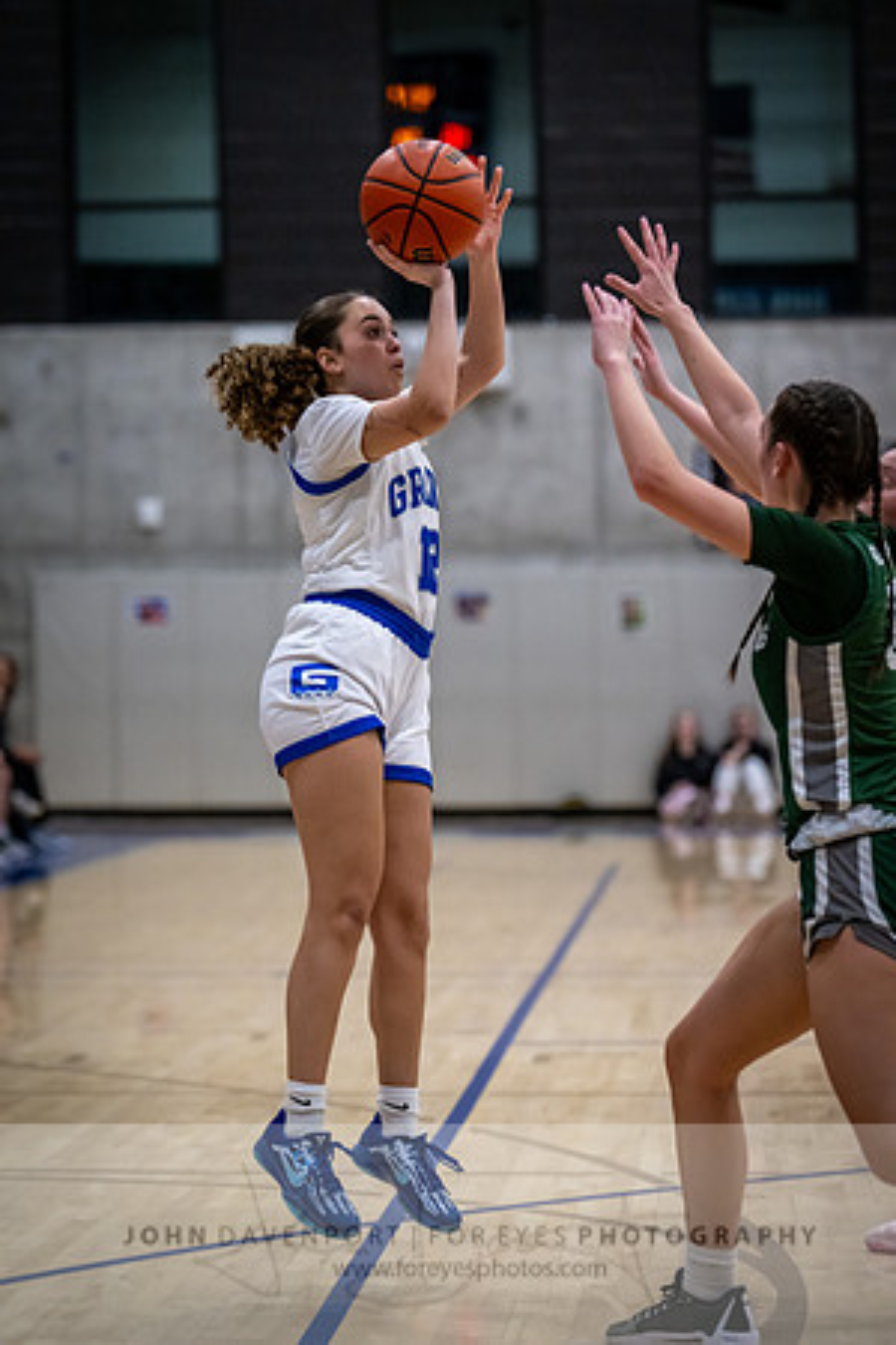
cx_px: 448
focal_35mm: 112
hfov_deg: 12.2
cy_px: 672
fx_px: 4181
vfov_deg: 18.3
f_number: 2.8
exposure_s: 1/1000
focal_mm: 112
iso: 3600
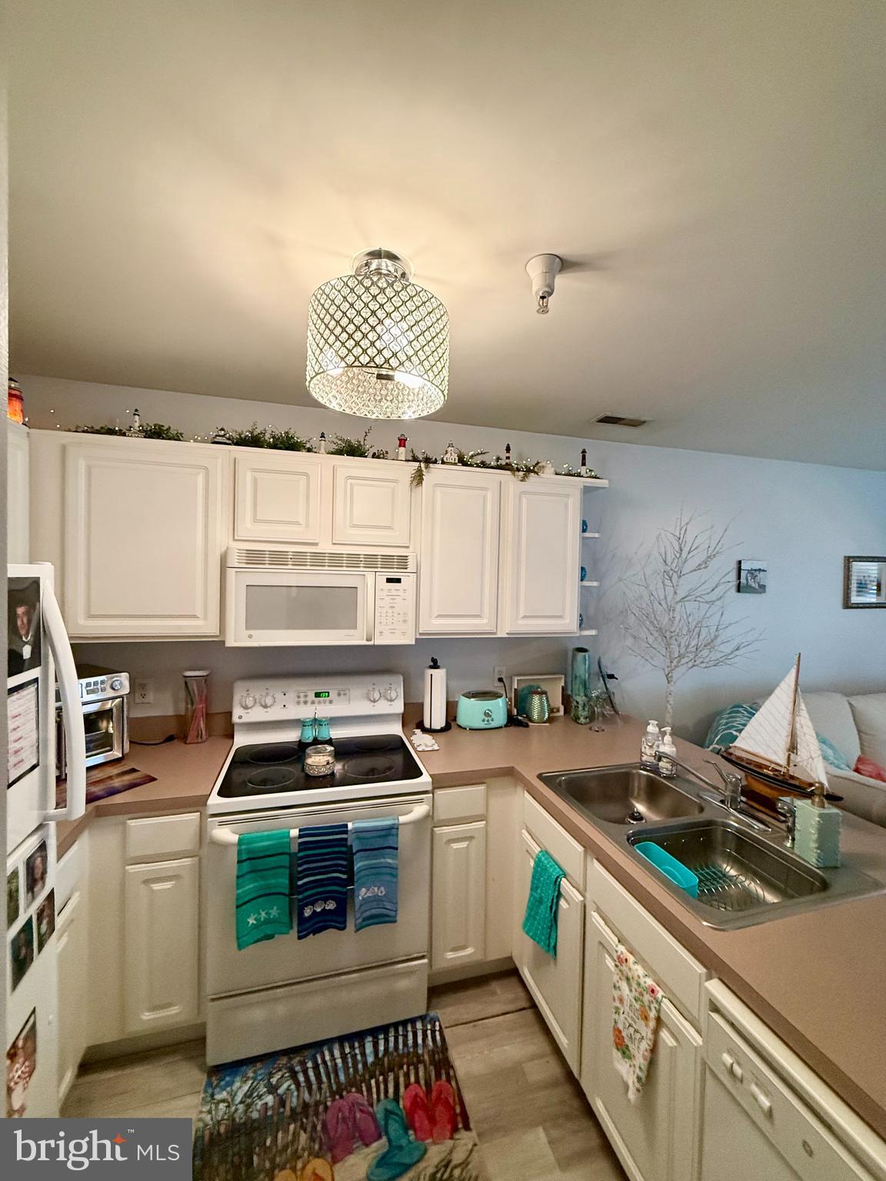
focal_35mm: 14
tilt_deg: -1.6
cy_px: 590
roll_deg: -1.2
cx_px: 443
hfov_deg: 85.7
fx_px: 478
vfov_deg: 102.1
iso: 640
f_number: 2.2
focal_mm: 2.22
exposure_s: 1/120
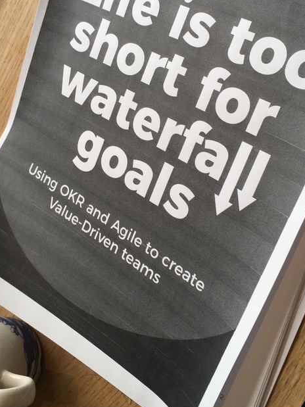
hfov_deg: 30.3
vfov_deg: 39.4
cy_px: 153
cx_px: 152
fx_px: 564
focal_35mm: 48
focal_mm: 4.15
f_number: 2.2
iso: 25
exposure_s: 1/50
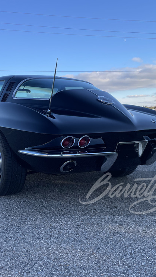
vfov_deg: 52.8
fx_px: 279
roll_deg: +2.2
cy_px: 138
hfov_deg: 31.2
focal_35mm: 38
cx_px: 74
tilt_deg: -5.0
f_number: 1.6
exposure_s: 1/1335
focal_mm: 4.2
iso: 32
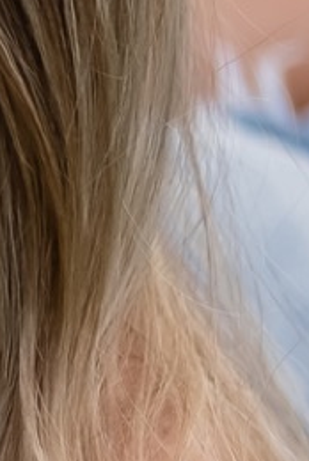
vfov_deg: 5.2
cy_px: 981
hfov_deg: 3.5
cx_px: -584
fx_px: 5020
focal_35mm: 391
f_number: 2
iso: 200
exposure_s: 1/1000
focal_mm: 35
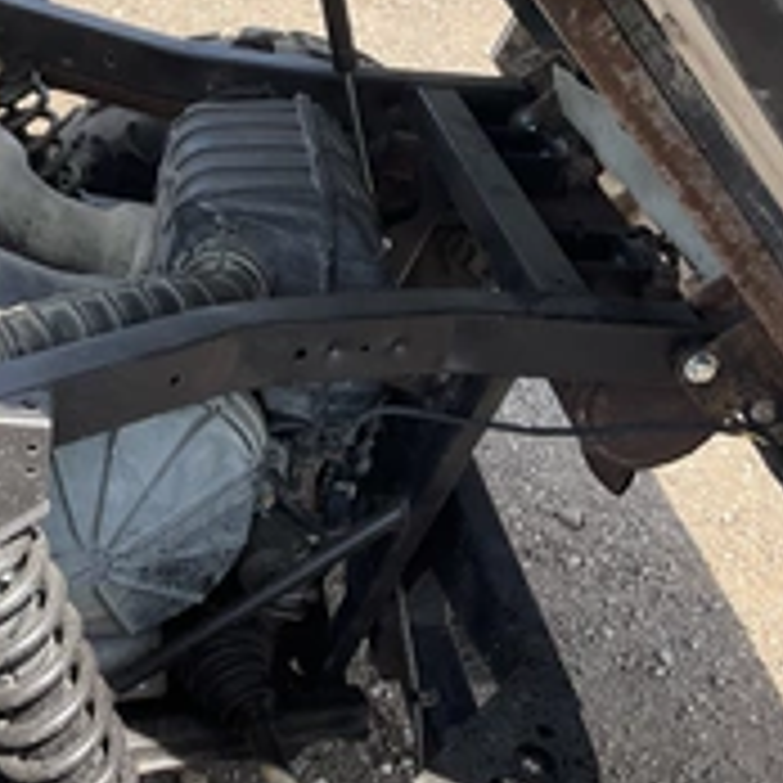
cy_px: 432
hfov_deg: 28.4
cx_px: 148
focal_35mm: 59
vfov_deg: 29.1
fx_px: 1510
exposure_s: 1/491
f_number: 1.8
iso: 25
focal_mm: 3
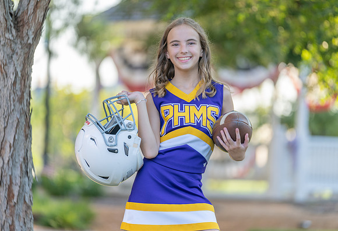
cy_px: 112
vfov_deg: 7.7
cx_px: 179
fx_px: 1718
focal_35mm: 182
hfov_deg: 11.2
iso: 200
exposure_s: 1/320
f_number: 2.8
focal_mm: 168
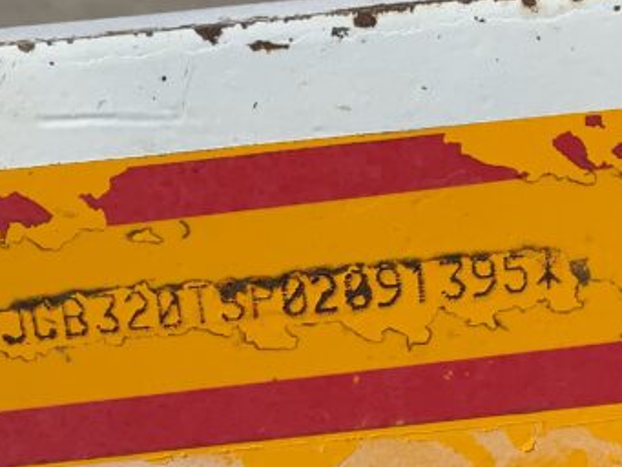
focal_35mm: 87
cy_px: 277
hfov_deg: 22.5
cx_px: 352
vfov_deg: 17.0
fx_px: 1564
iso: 20
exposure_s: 1/4405
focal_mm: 3
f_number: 1.8
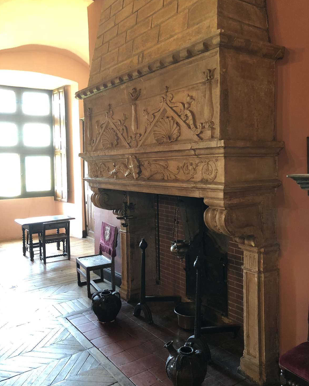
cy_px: 179
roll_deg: +1.3
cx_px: 158
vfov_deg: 58.7
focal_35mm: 30
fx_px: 343
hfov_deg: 48.5
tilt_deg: -1.0
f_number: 1.8
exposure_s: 1/11
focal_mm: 4
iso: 100
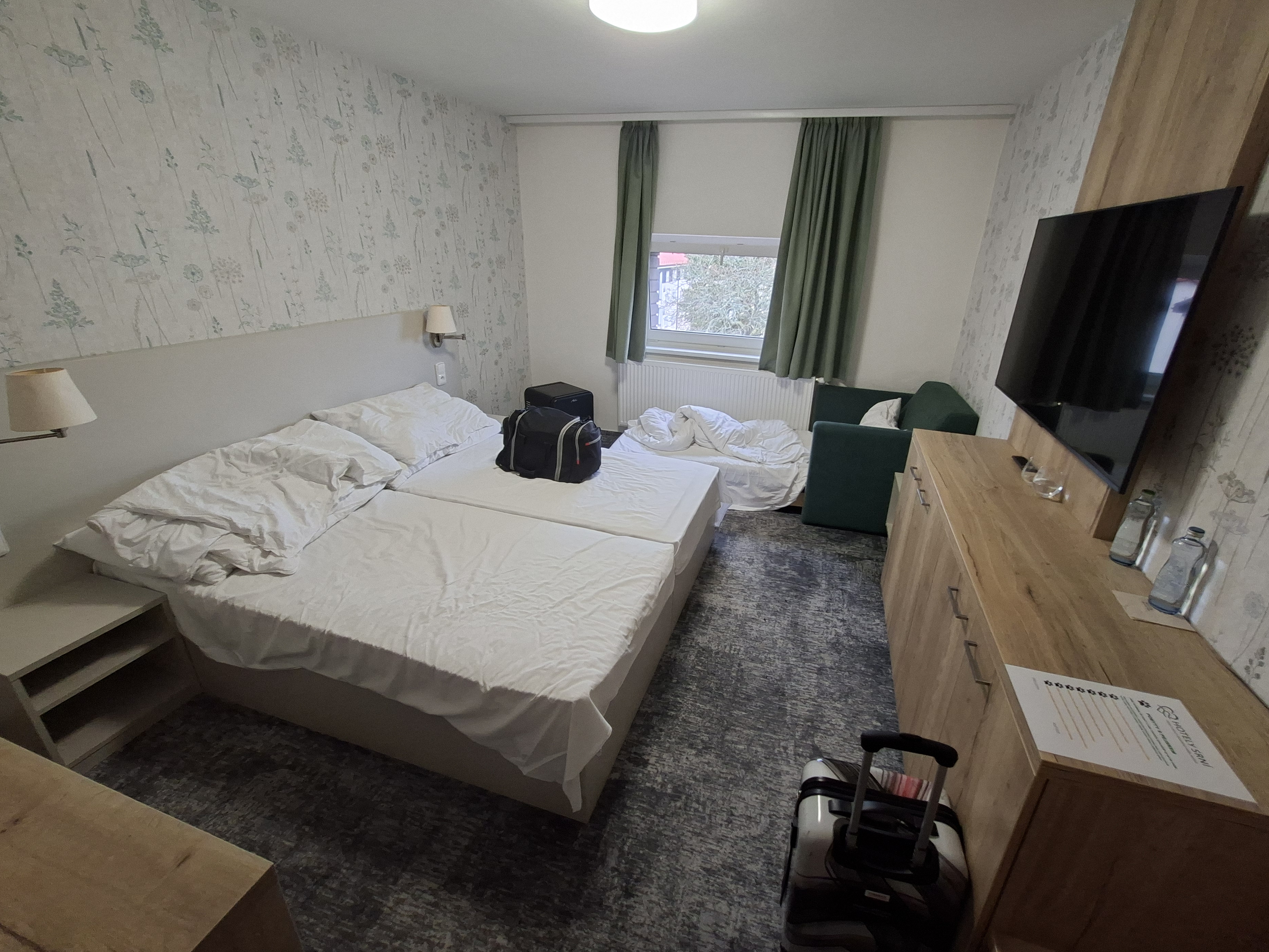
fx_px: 513
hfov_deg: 102.0
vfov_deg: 85.6
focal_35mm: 14
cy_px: 445
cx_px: 670
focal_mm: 1.74
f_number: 2.2
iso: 125
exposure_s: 1/40
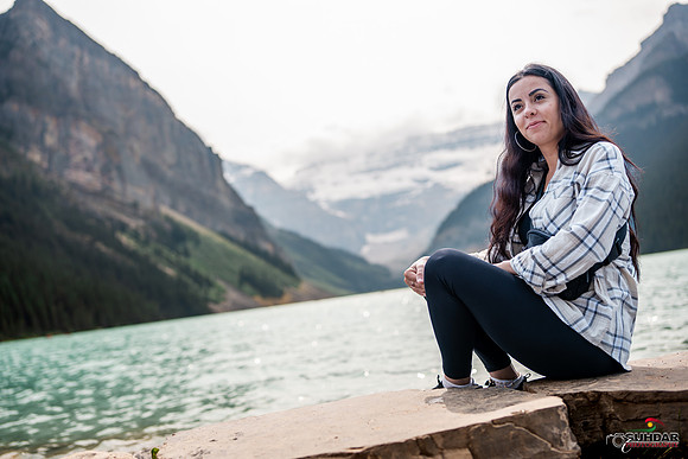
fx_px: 669
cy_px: 230
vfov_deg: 37.9
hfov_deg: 54.4
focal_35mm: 35
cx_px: 344
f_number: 2
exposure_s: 1/4000
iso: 200
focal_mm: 35
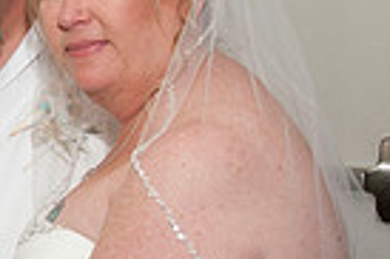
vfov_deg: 9.0
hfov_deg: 12.6
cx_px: -245
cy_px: 229
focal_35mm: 152
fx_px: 1645
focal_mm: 24
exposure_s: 1/250
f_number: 5.6
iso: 400
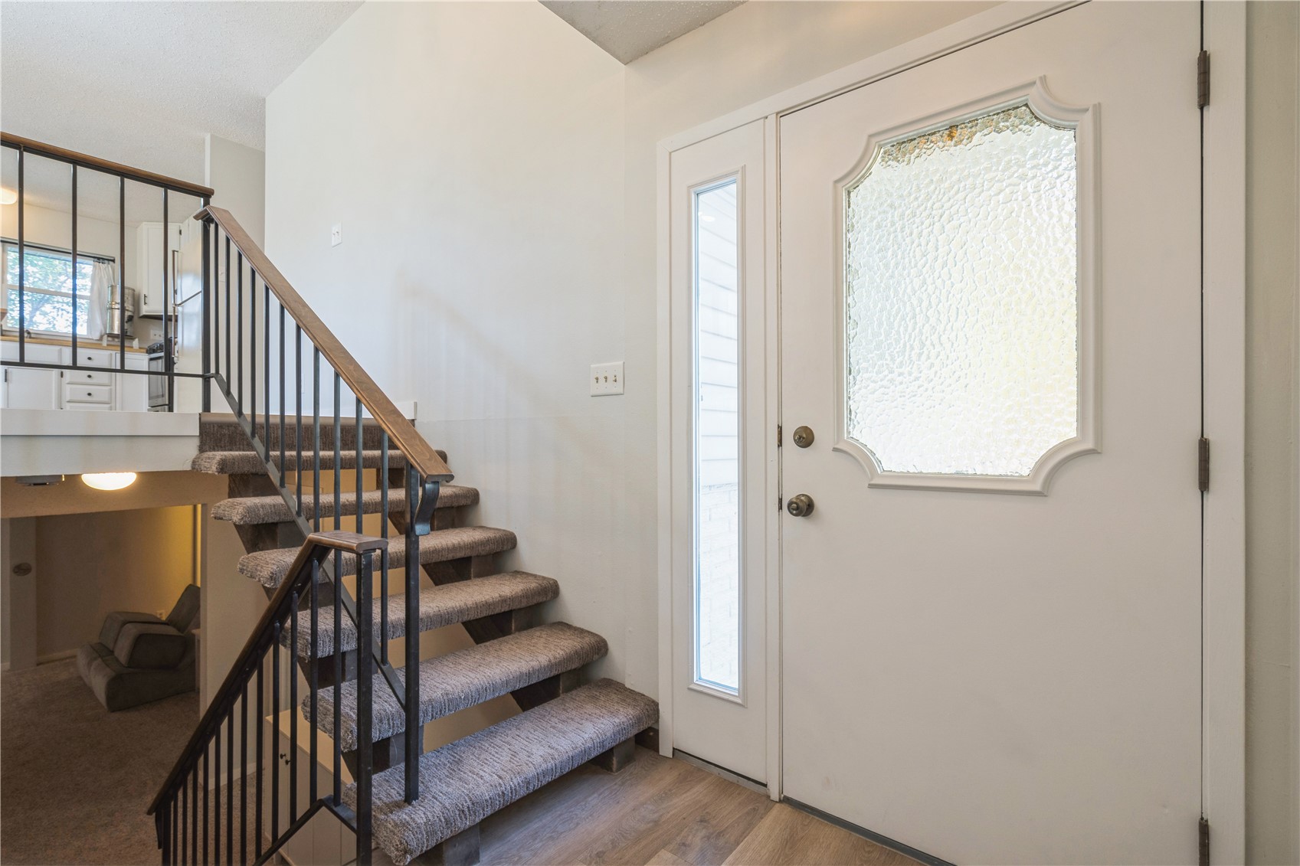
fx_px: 578
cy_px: 433
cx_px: 650
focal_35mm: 16
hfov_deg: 96.7
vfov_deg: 73.7
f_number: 8
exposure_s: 1/25
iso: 400
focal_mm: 16
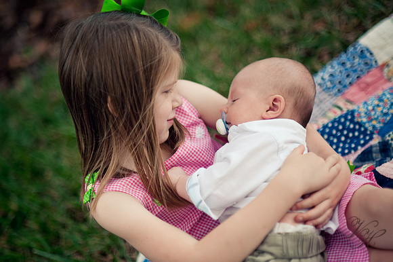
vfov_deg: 16.1
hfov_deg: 23.9
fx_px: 927
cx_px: 196
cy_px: 131
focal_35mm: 85
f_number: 1.8
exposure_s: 1/1600
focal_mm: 85
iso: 200
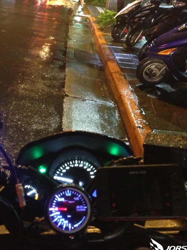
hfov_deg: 30.8
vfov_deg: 40.3
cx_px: 76
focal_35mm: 47
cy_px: 100
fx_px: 339
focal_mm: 4.13
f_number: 2.4
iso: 800
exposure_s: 1/15
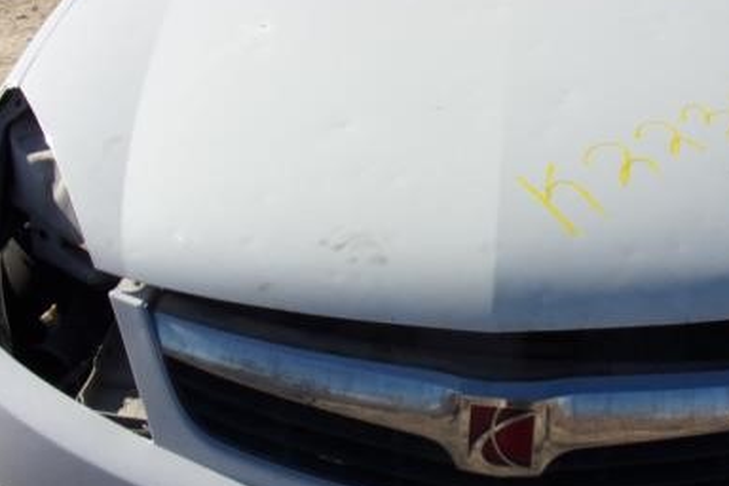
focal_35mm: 52
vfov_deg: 26.0
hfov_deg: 37.6
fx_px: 1053
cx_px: 513
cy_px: 215
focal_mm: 4.3
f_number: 3.3
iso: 80
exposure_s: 1/1300
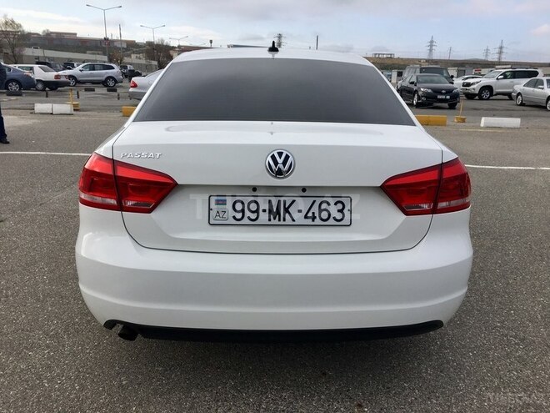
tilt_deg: -15.6
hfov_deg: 61.7
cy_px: 206
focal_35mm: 29
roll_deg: -1.4
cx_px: 275
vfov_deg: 48.2
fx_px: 461
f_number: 2.2
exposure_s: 1/1068
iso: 25
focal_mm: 4.15
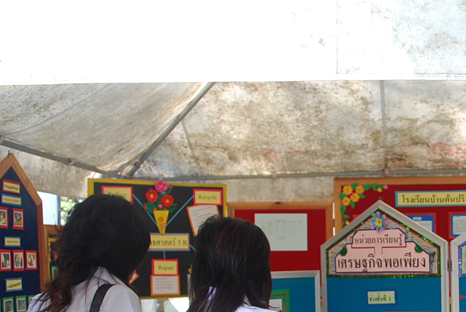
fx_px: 752
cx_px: 410
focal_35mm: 58
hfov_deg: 32.9
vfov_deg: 22.6
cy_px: 308
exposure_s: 1/80
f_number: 4
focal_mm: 18
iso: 200
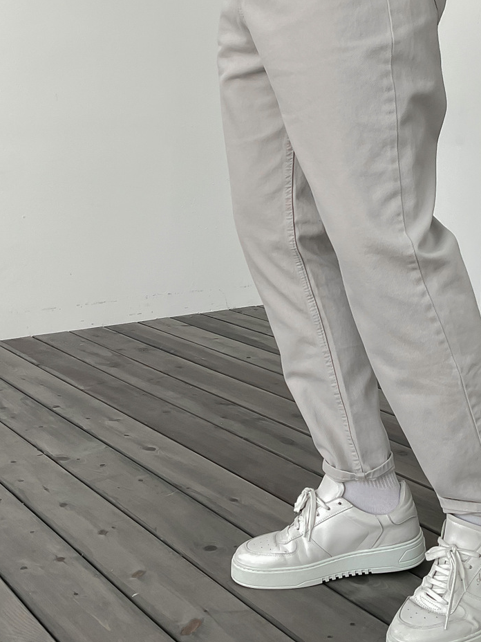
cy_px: 197
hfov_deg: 28.8
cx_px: 341
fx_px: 926
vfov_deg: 37.6
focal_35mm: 50
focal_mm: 3
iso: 32
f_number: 1.8
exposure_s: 1/120
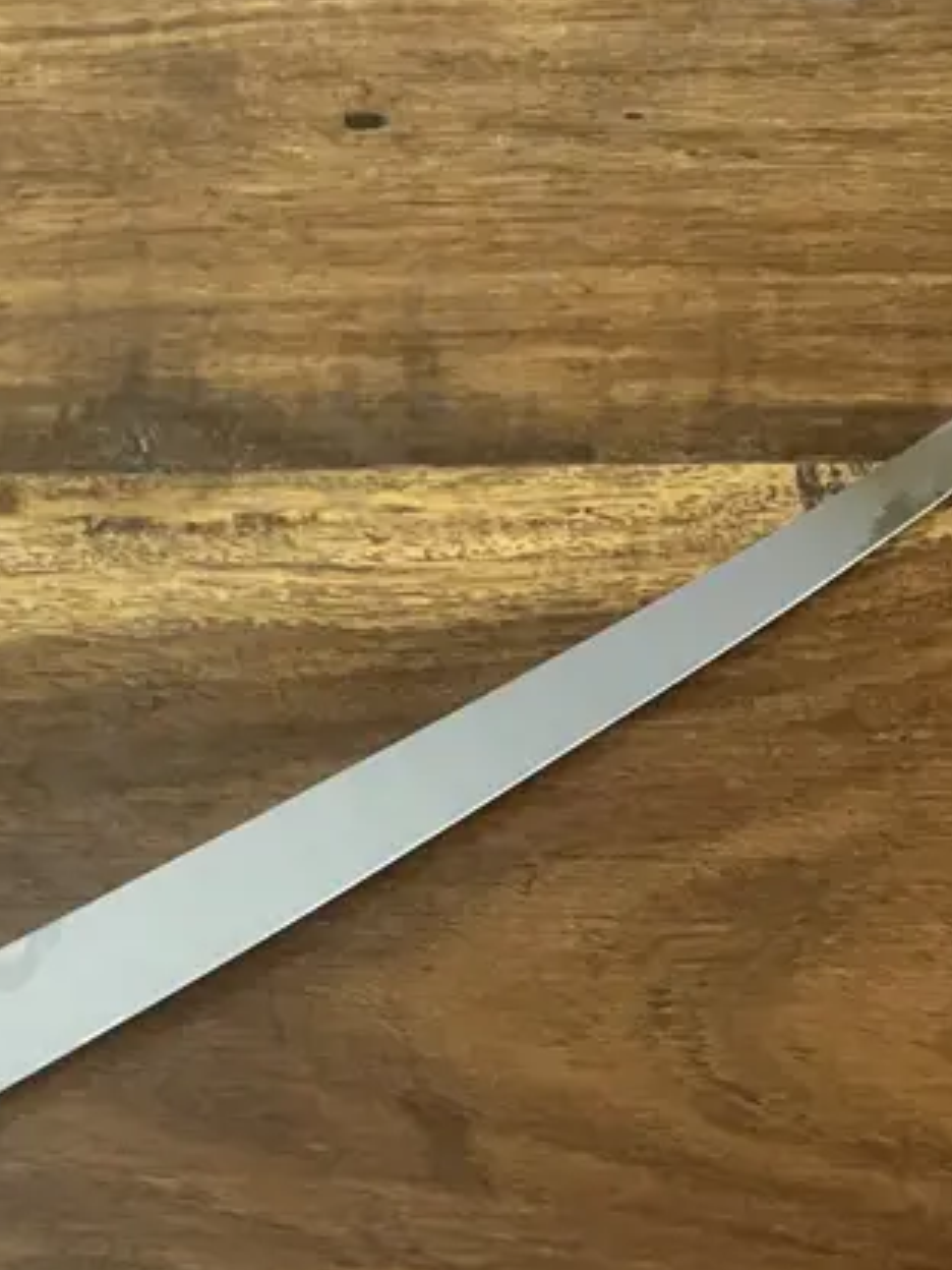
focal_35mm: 69
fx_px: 2530
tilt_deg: -71.4
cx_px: -98
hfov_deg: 20.3
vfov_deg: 27.5
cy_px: 1050
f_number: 1.8
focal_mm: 3.99
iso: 250
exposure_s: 1/33
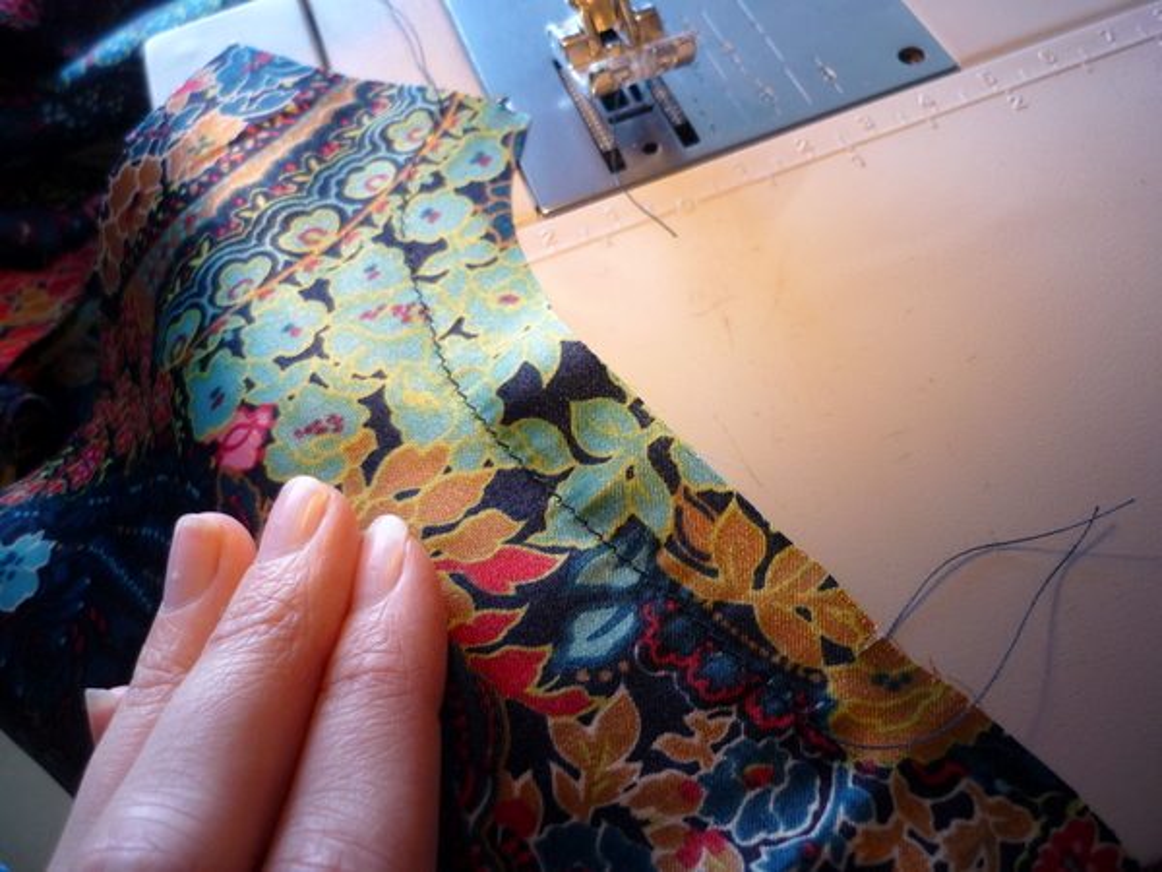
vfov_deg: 42.9
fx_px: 1108
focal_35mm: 33
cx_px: 581
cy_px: 436
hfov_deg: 55.4
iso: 100
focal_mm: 5.5
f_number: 2.8
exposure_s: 1/30
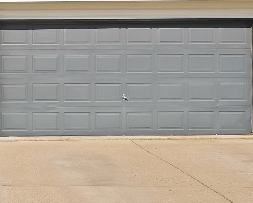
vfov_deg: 20.7
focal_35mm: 74
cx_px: -32
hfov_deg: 23.9
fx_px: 554
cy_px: 81
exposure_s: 1/800
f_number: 8
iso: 640
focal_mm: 24
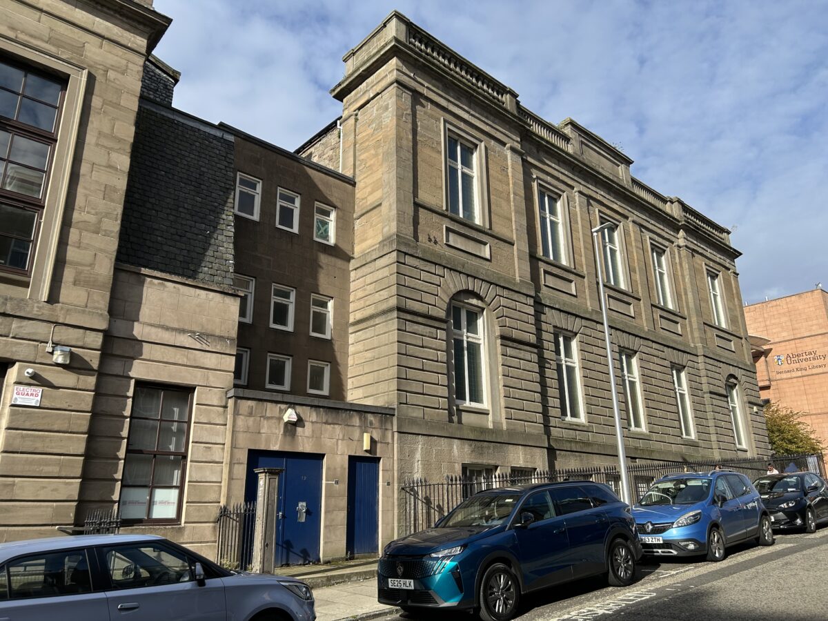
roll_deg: +1.5
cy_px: 310
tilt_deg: +17.7
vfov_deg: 53.1
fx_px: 622
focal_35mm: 26
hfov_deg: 67.3
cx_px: 414
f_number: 1.5
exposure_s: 1/3165
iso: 50
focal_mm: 5.7
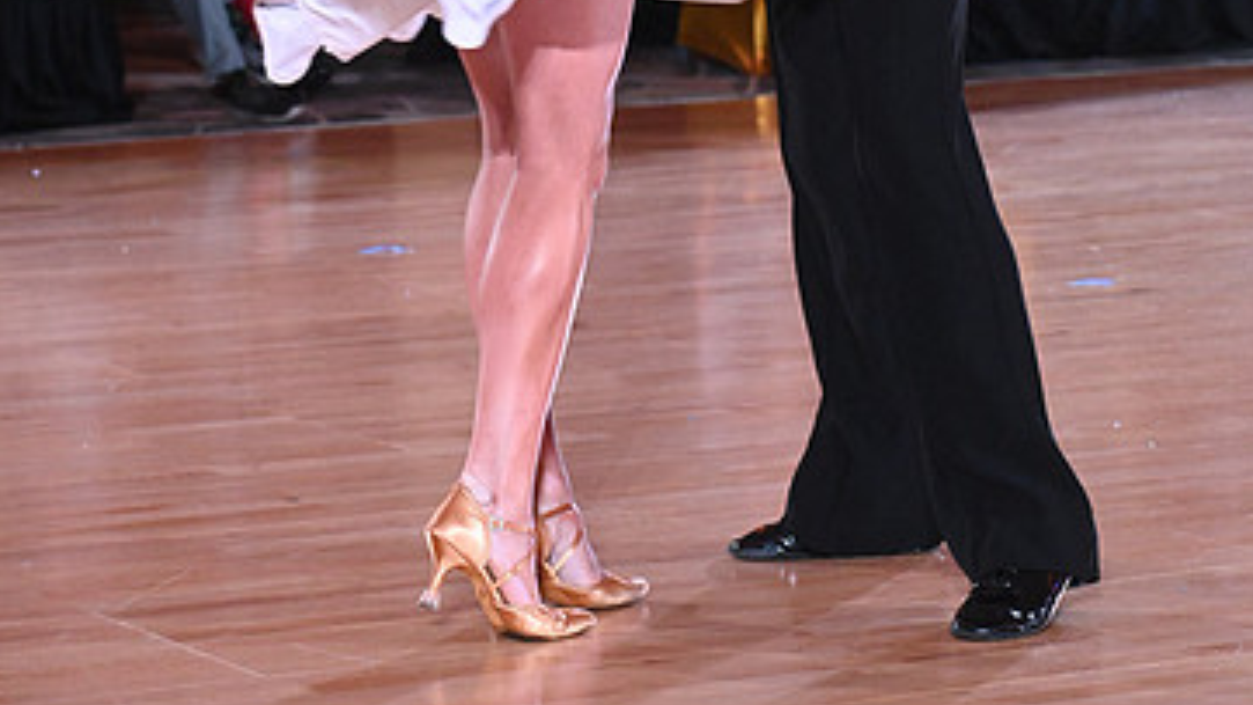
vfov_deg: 7.7
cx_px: 665
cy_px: -267
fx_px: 5149
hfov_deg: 13.9
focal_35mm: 155
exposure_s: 1/400
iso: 6400
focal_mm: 92
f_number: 6.3
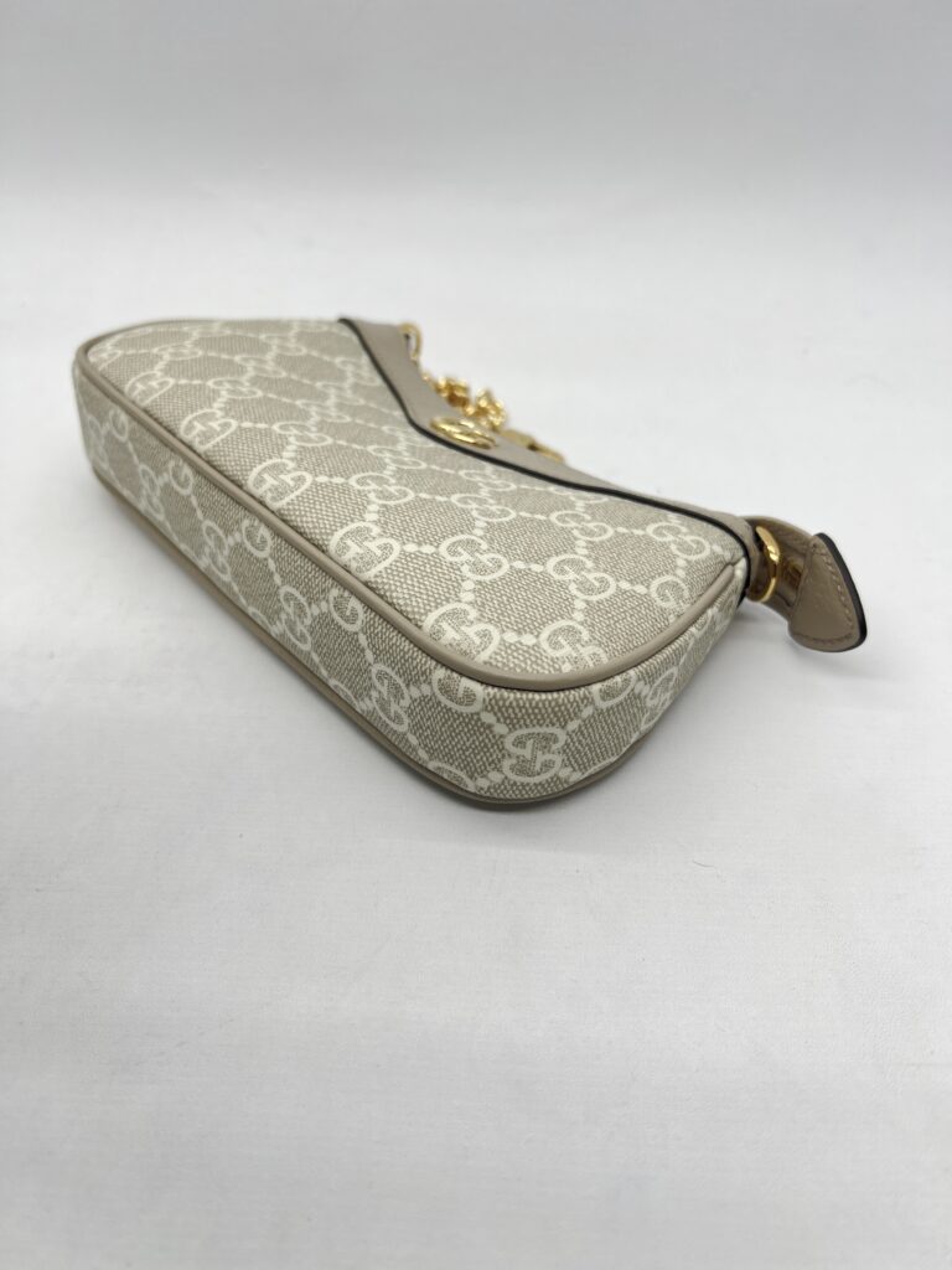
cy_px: 635
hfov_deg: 53.1
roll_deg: -1.3
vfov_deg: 67.3
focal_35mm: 26
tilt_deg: -38.0
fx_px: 953
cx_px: 476
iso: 40
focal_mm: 5.7
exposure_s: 1/155
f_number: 1.5
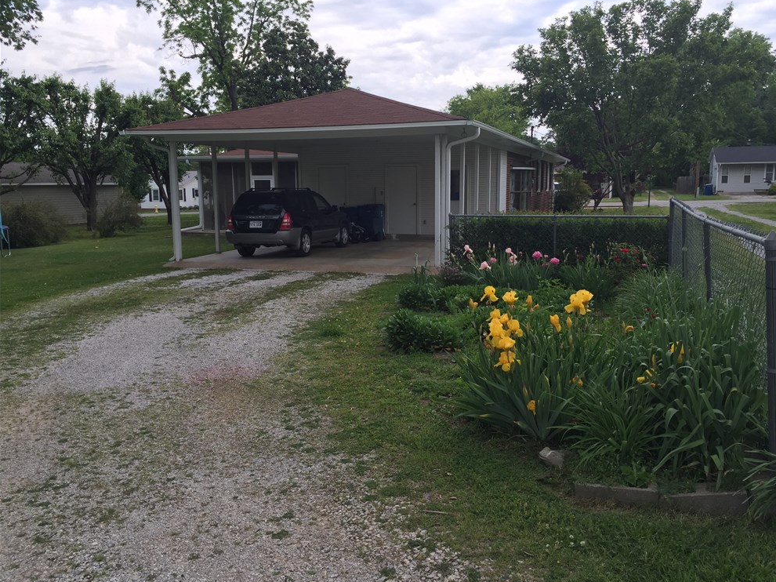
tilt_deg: -7.1
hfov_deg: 60.0
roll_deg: -0.2
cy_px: 289
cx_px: 401
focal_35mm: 30
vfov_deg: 46.8
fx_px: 672
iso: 32
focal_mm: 4.15
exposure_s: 1/520
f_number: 2.2
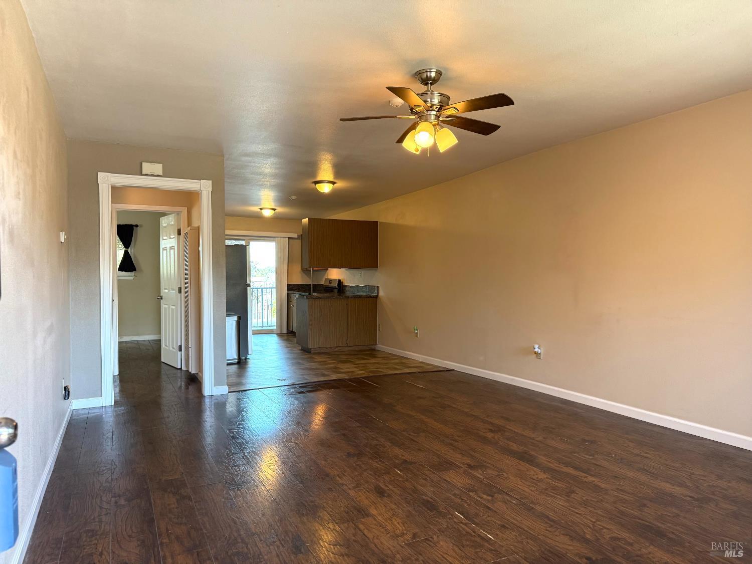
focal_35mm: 24
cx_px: 376
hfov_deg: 71.6
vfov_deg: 56.8
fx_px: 521
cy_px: 282
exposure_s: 1/120
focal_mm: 6.76
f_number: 1.78
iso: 250
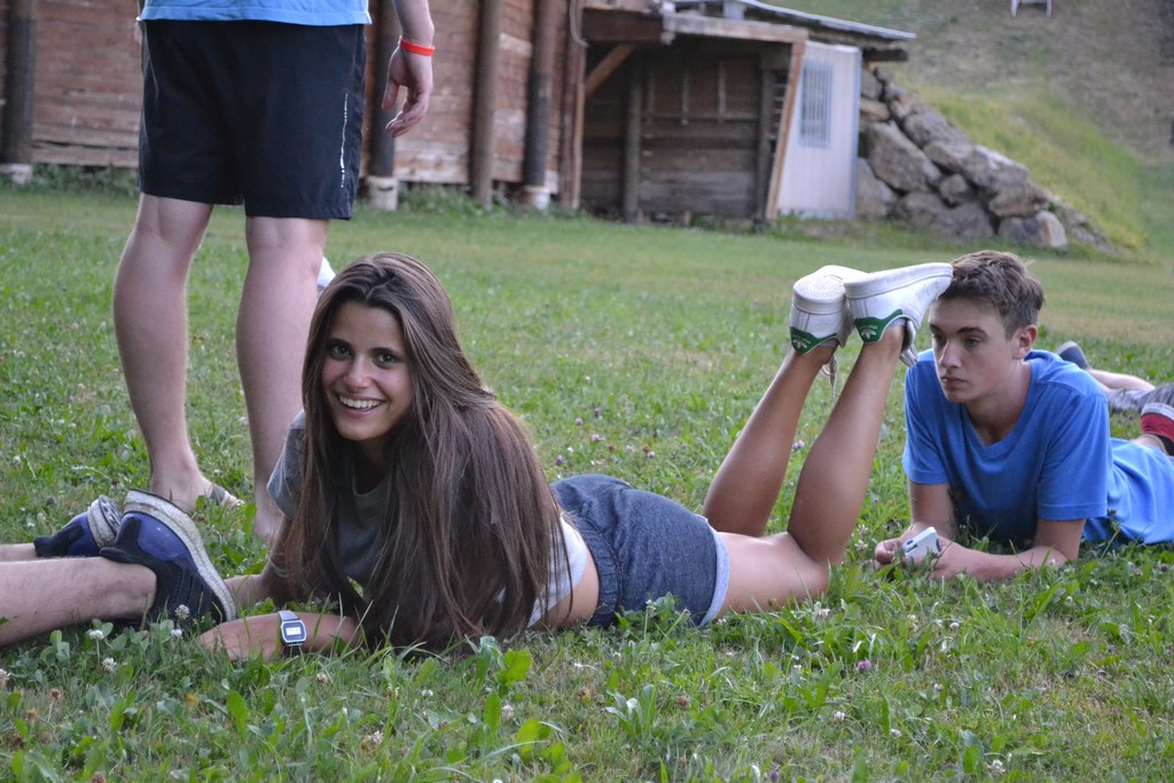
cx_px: 587
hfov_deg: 24.6
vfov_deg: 16.6
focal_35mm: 82
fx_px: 2691
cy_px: 392
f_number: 5.6
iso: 3200
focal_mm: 55
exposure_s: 1/500
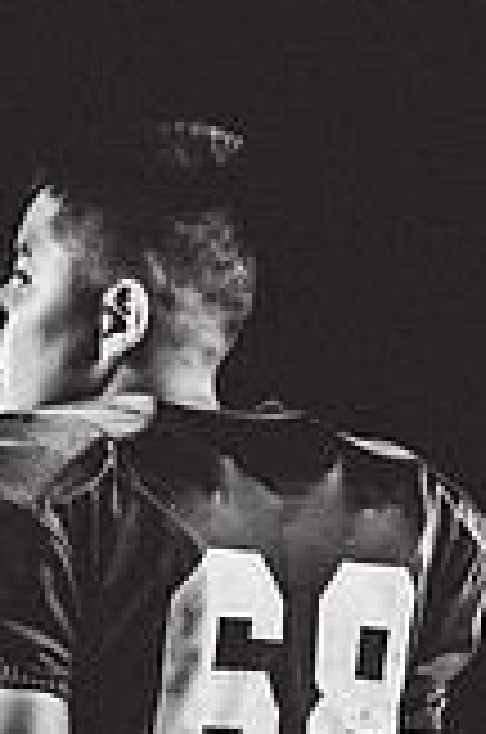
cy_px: 910
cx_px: 166
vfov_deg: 5.8
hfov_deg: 3.9
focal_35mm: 354
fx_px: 7199
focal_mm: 128
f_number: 3.5
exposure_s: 1/160
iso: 200
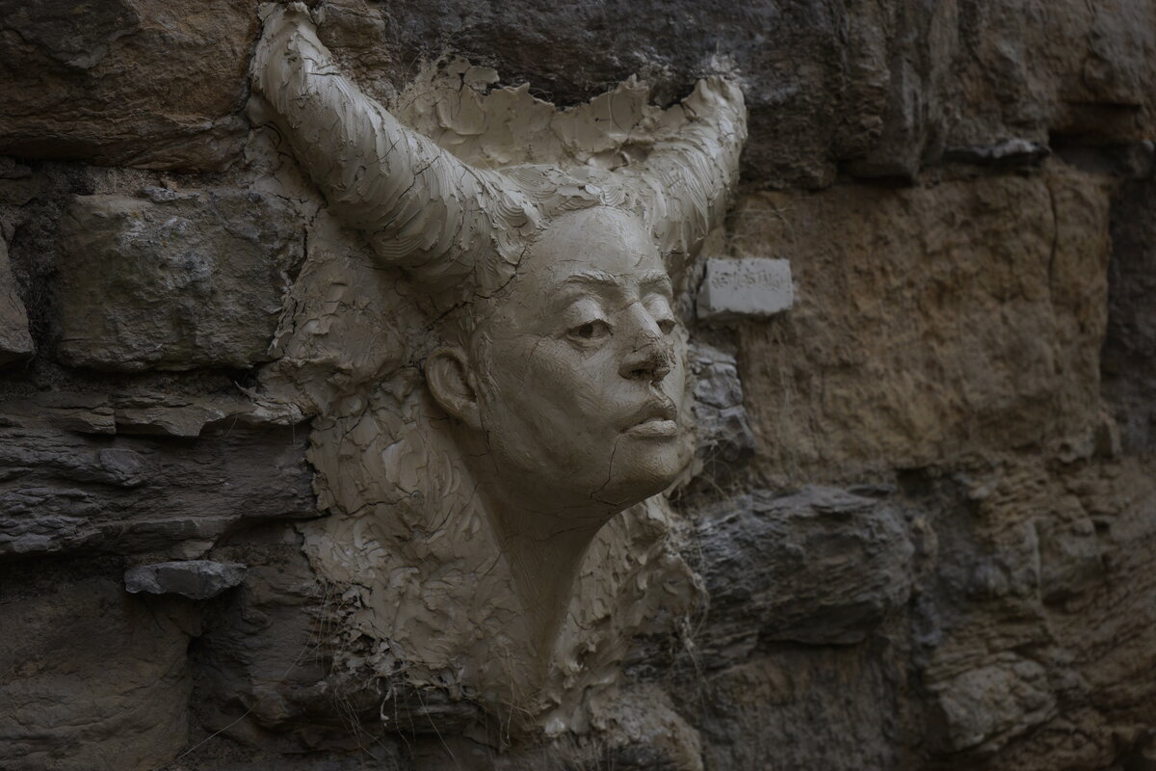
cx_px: 578
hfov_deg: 29.2
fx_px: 2215
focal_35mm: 69
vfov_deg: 19.7
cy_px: 386
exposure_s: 1/125
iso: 250
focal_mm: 69
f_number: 5.6
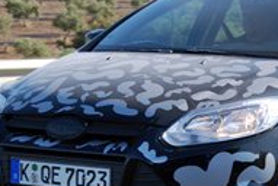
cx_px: 234
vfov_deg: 9.8
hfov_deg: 14.4
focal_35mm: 141
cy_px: 118
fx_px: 1091
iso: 100
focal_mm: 40
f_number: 6.3
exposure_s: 1/160
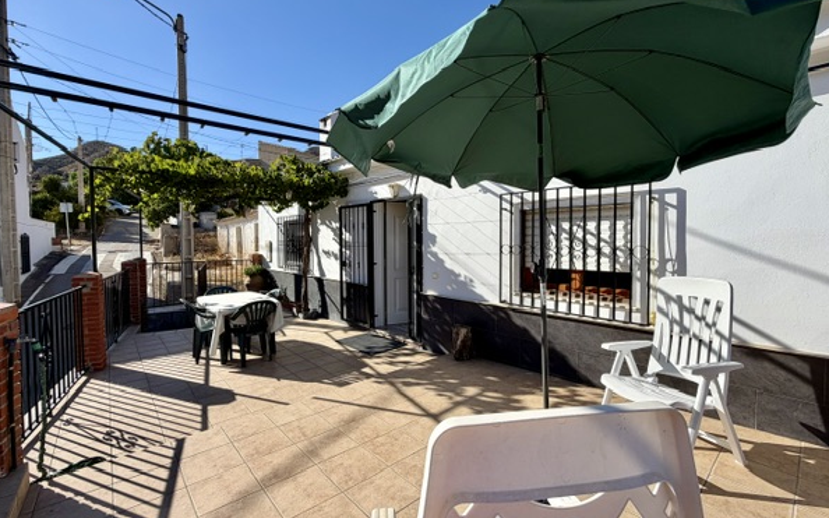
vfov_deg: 71.2
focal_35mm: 16
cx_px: 406
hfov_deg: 97.8
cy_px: 250
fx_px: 361
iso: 20
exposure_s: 1/888
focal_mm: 2.22
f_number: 2.2
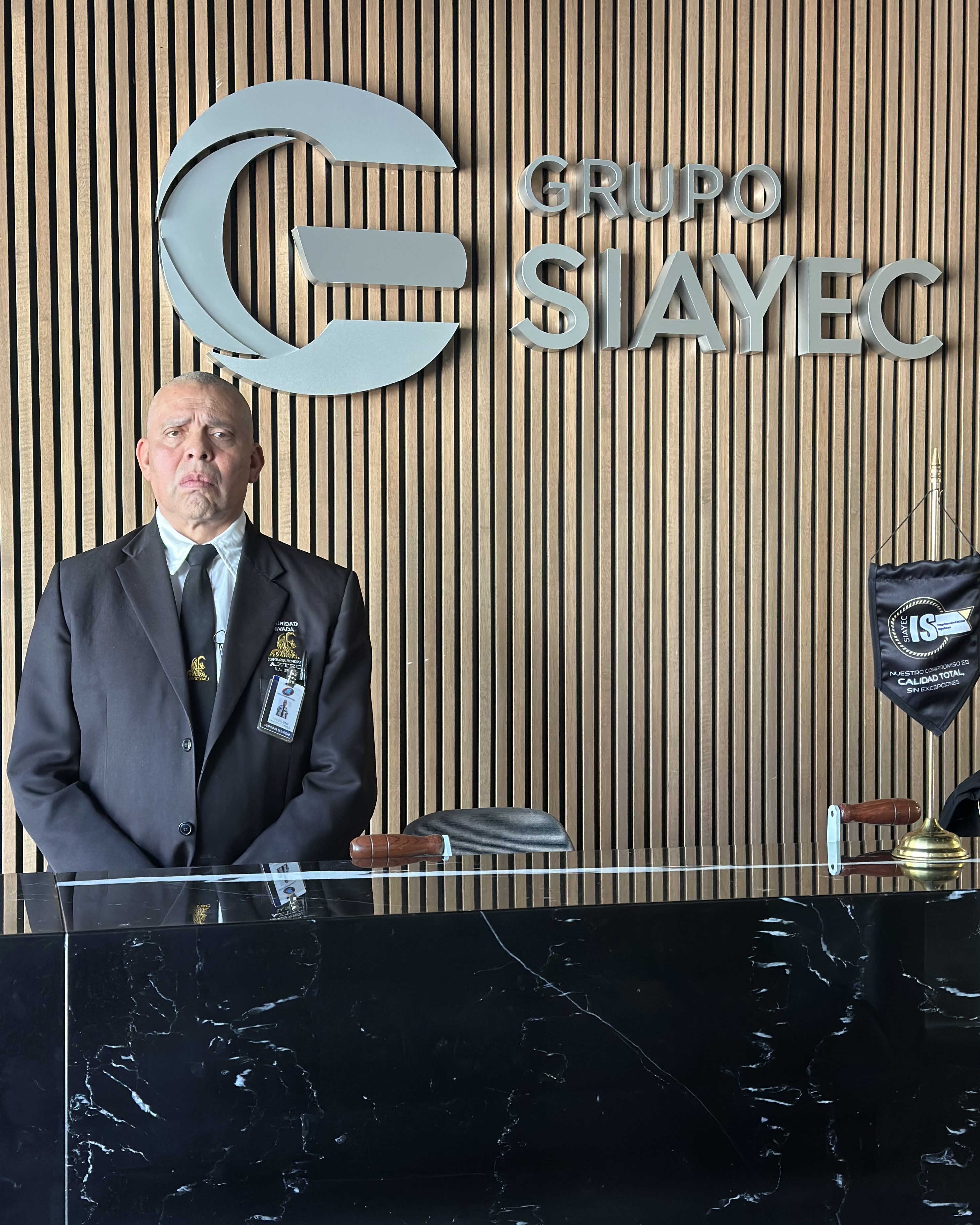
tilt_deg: -0.8
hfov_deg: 29.7
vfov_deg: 36.6
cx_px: 500
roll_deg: +0.1
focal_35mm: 51
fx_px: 1849
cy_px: 652
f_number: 1.78
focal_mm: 6.86
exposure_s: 1/67
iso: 125
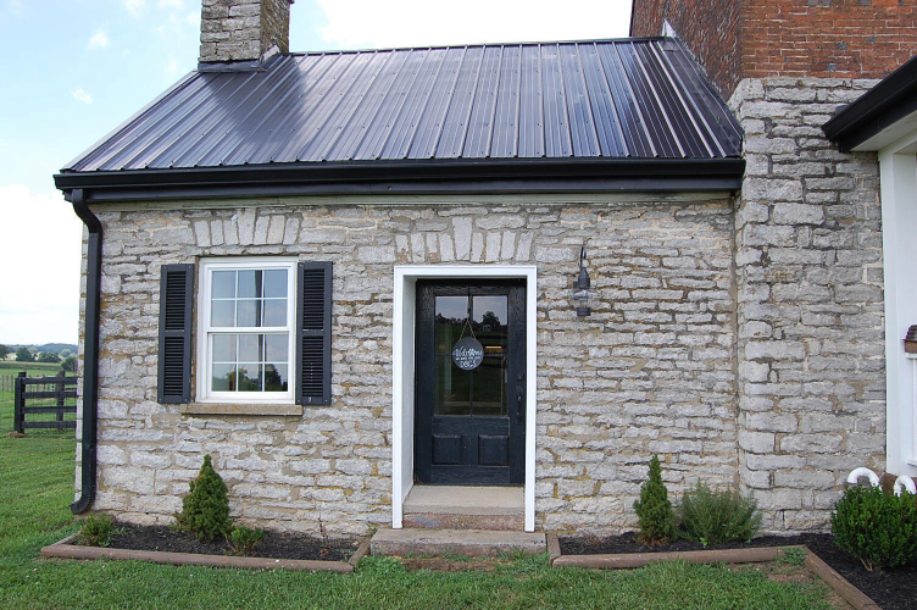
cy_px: 305
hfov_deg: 67.4
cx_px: 458
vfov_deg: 47.8
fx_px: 687
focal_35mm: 27
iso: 200
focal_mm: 18
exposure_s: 1/250
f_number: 8
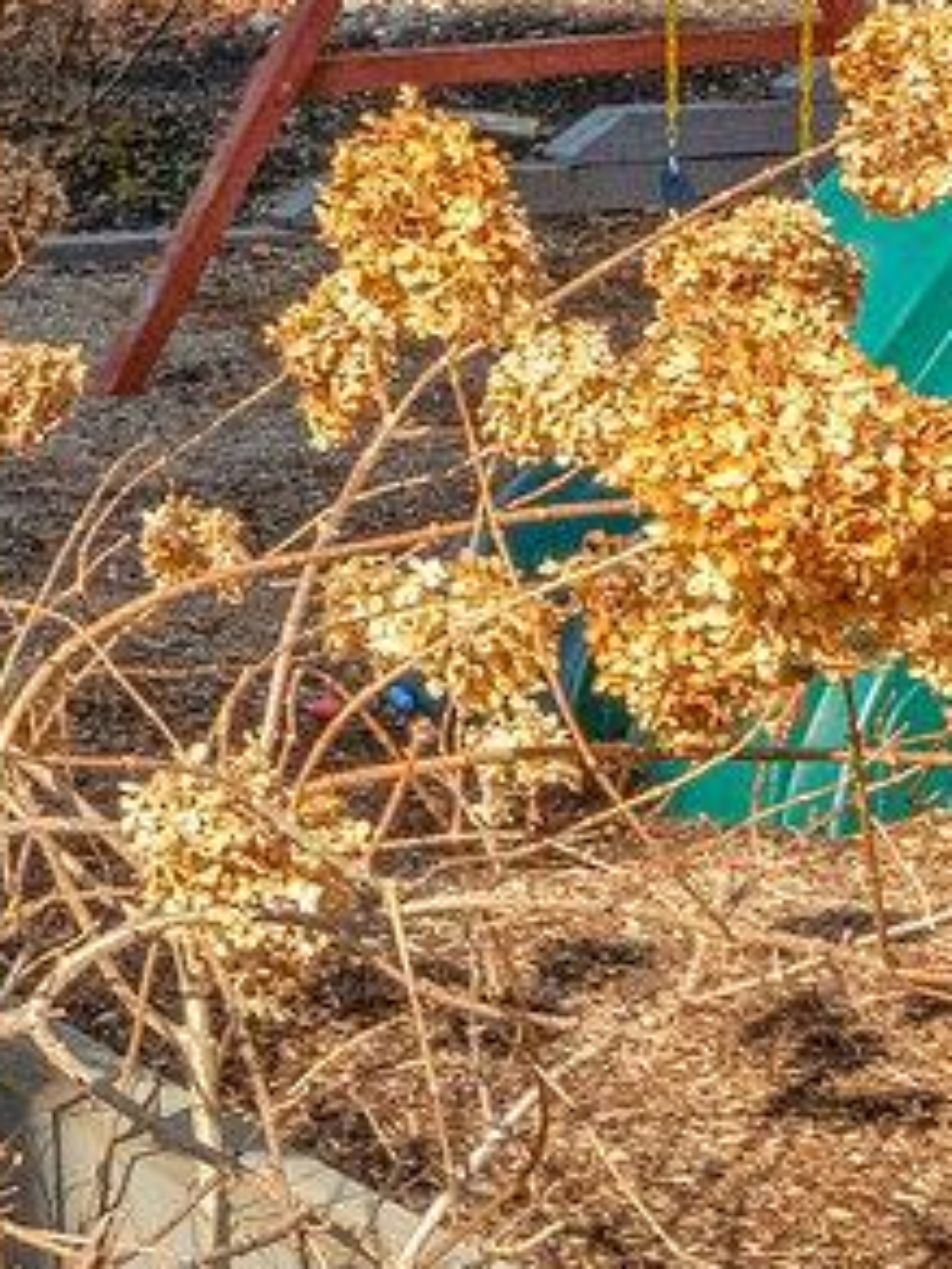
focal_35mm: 108
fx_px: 3960
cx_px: -622
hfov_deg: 12.7
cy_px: -254
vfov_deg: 17.4
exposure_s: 1/640
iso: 1250
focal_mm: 16
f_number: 9
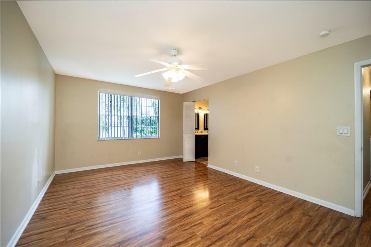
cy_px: 124
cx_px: 186
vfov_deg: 81.2
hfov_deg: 104.3
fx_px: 144
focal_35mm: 14
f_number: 4.5
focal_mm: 14
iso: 1000
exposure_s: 1/160
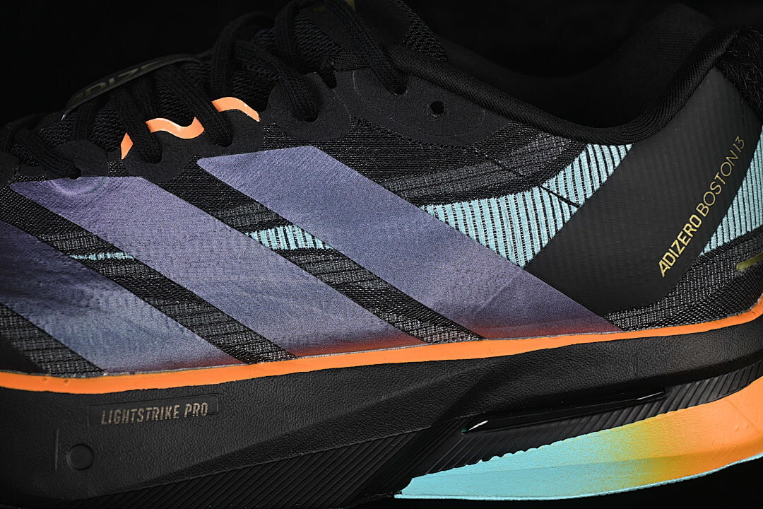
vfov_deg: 18.2
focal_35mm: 75
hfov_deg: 27.0
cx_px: 382
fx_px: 1589
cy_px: 254
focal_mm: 50
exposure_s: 1/60
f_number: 6.3
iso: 160
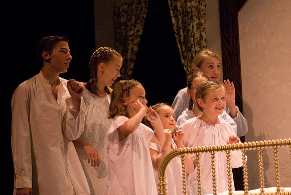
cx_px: 146
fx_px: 1335
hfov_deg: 12.4
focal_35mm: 165
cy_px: 98
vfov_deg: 8.3
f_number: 2.8
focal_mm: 110
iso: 1600
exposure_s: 1/125
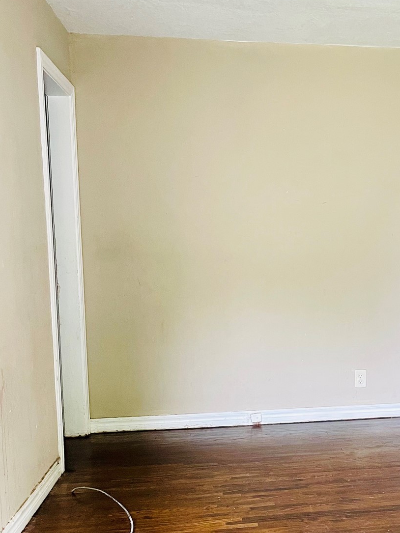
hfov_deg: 30.4
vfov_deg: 41.0
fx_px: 709
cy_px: 331
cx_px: 344
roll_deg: +1.2
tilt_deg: -4.2
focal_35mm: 46
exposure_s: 1/60
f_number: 1.6
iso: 200
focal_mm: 4.2
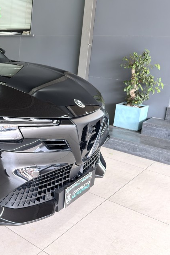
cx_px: -28
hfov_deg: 29.3
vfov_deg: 48.2
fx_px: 283
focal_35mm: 40
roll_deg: -1.8
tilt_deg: -13.0
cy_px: 105
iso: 125
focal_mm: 6.76
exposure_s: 1/50
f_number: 1.78
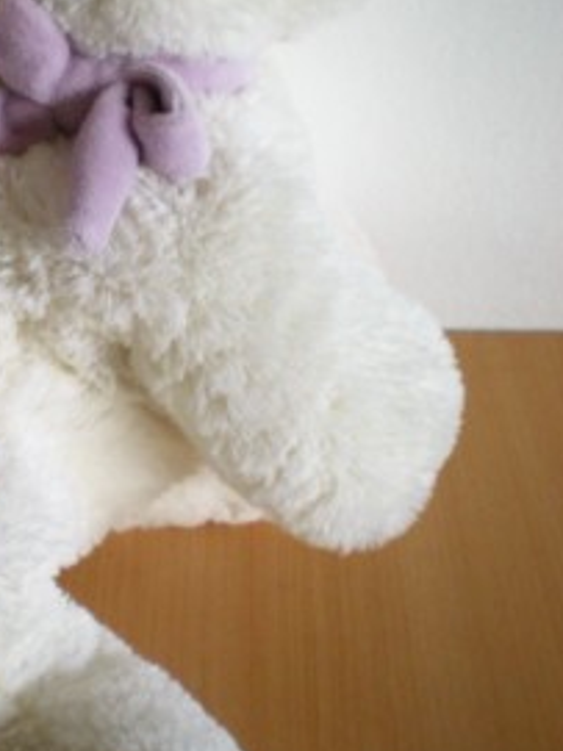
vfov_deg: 26.6
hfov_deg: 19.8
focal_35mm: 73
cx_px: 58
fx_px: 1584
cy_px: 266
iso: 200
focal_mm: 6.3
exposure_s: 1/58.5
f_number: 3.1
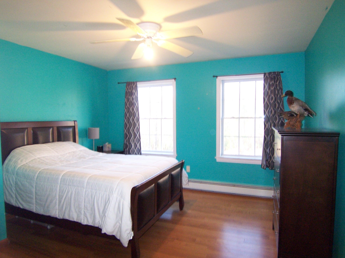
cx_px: 172
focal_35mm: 23
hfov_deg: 73.9
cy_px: 129
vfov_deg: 58.9
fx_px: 229
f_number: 2.8
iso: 200
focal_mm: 3.8
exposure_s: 1/30
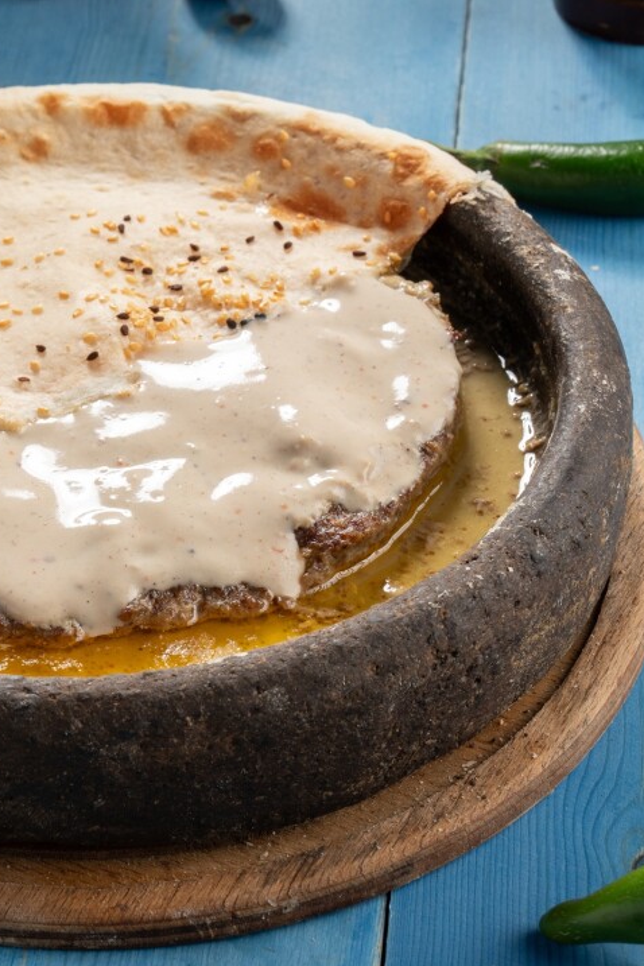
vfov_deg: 20.4
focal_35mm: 100
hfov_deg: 13.6
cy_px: 430
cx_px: 80
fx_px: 2683
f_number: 13
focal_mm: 56
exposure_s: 1/100
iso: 200
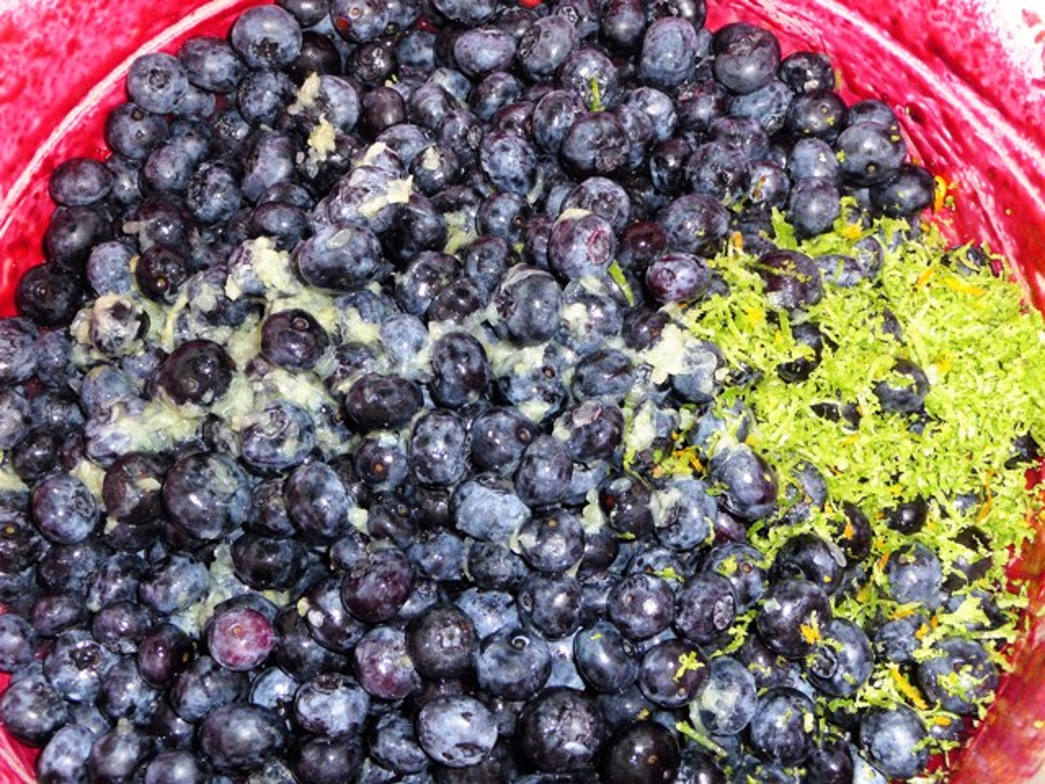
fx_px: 1449
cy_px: 392
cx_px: 522
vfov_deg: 30.3
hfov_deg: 39.7
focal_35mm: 48
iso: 100
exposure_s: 1/30
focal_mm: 8
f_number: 4.2
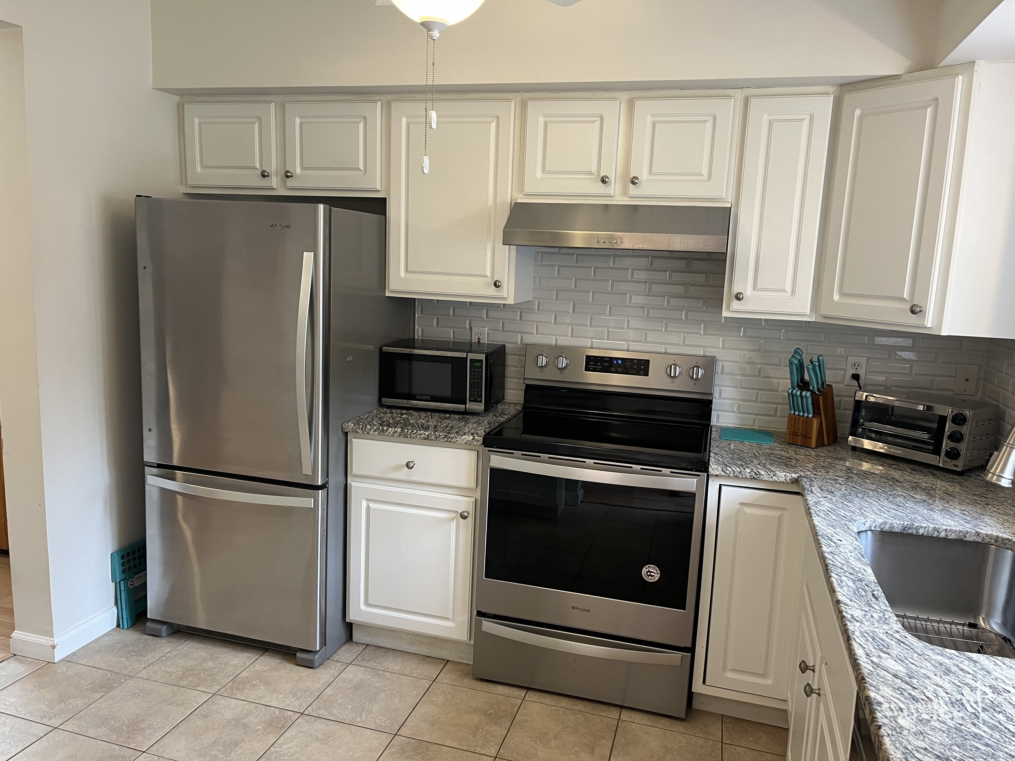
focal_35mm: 26
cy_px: 380
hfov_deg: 67.3
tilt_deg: -10.1
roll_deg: -2.4
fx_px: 762
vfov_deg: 53.1
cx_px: 508
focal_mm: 5.1
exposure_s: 1/60
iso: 100
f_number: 1.6
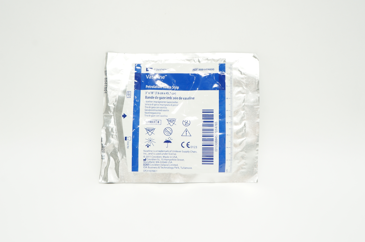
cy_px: 121
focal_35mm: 34
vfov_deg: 38.3
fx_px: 349
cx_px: 182
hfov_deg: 55.2
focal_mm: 23
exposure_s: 1/25
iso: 400
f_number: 9
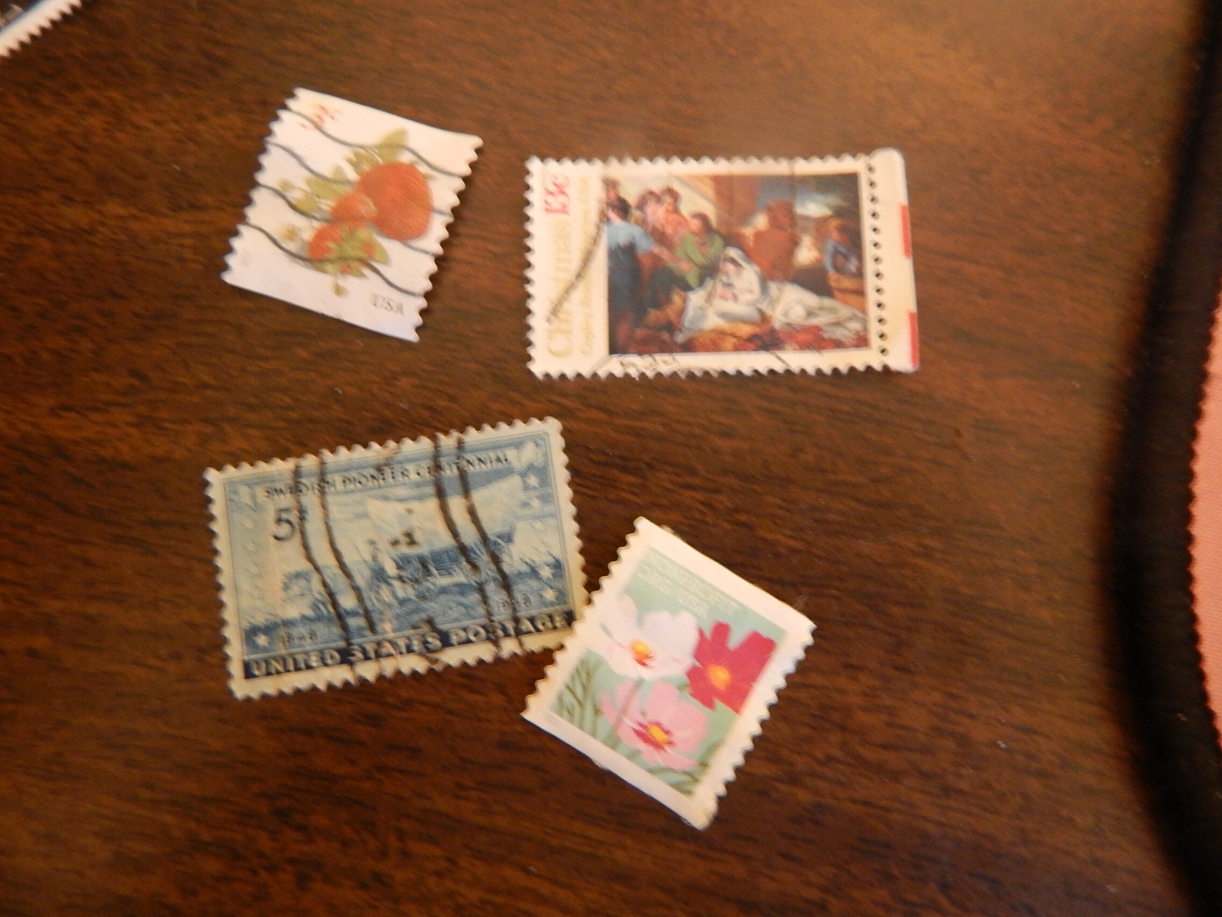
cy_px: 458
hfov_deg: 73.9
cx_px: 611
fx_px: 812
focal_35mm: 23
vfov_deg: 58.9
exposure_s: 1/2.5
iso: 400
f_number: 3
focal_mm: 4
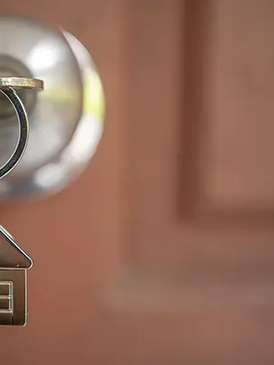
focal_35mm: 51
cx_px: 68
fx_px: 538
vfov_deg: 37.5
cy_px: 182
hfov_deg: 28.1
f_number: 2.2
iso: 200
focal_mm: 35
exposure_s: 1/200
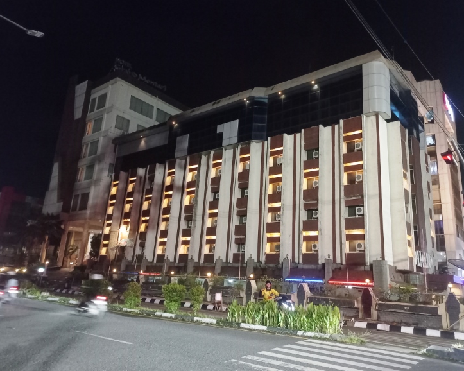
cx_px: 244
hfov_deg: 64.0
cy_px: 180
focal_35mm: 27
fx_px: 371
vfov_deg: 53.2
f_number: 1.8
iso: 1600
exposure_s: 1/16.7
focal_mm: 4.6
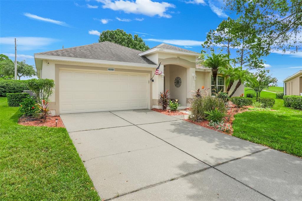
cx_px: 151
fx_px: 184
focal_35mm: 22
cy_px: 100
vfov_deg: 57.2
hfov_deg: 78.6
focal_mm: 15
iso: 250
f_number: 9
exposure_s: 1/800
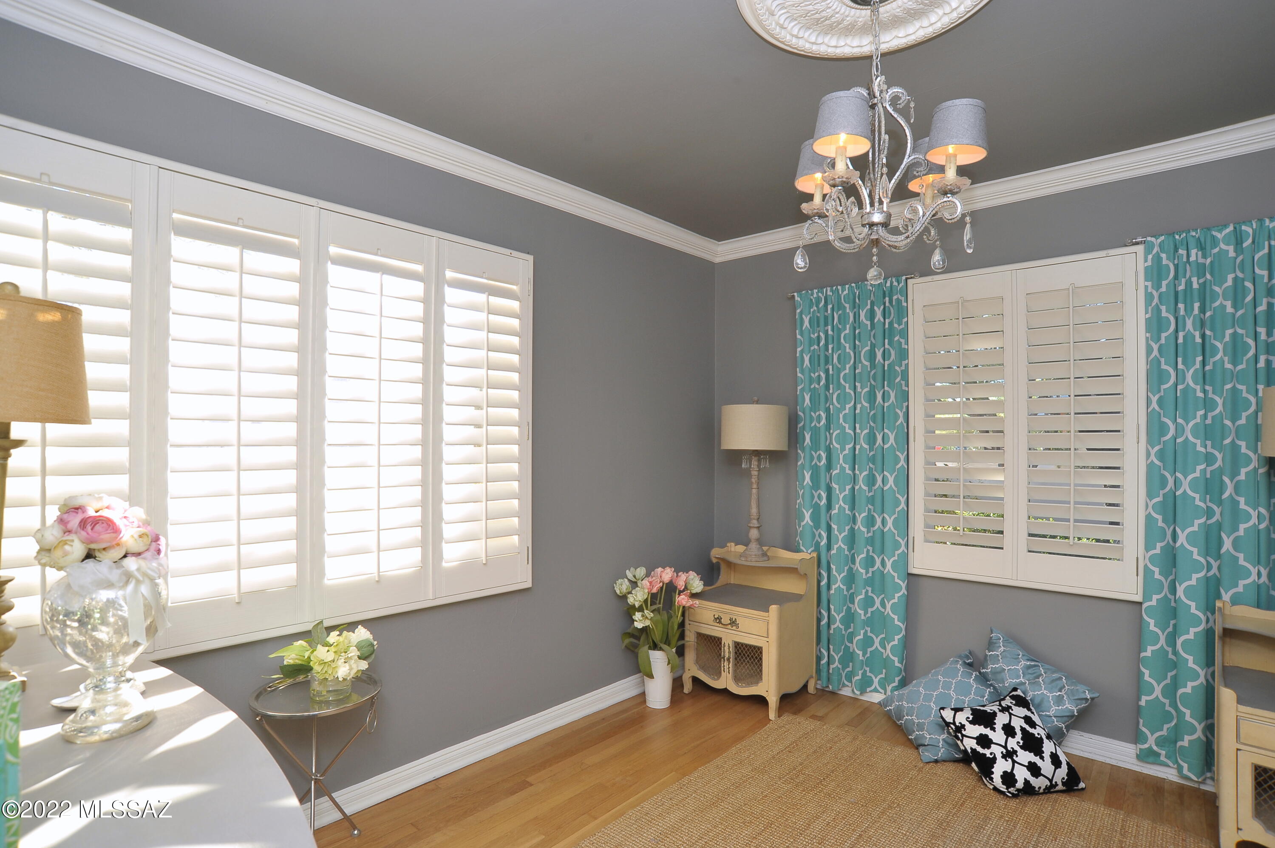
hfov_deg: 90.0
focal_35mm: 18
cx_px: 638
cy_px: 424
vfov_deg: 67.3
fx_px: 637
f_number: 11
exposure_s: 1/50
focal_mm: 18
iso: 640
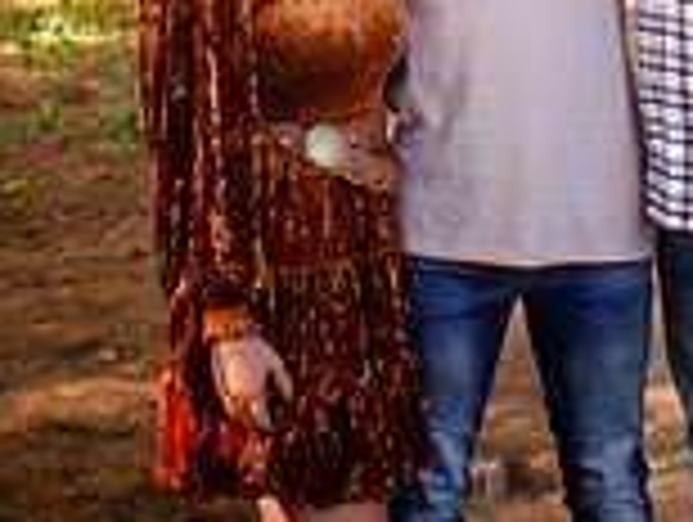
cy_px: -320
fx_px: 2947
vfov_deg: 9.7
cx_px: 446
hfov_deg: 13.4
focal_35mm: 147
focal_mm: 35
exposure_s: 1/60
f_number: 4
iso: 640
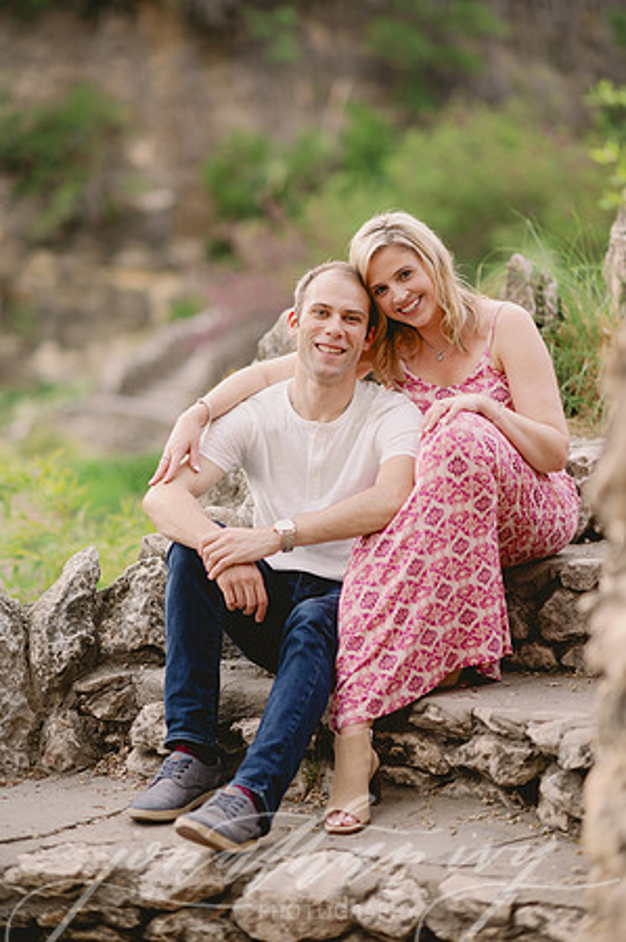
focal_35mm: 85
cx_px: 313
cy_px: 471
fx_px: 2222
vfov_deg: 23.9
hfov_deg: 16.0
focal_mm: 85
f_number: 2
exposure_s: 1/400
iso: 80
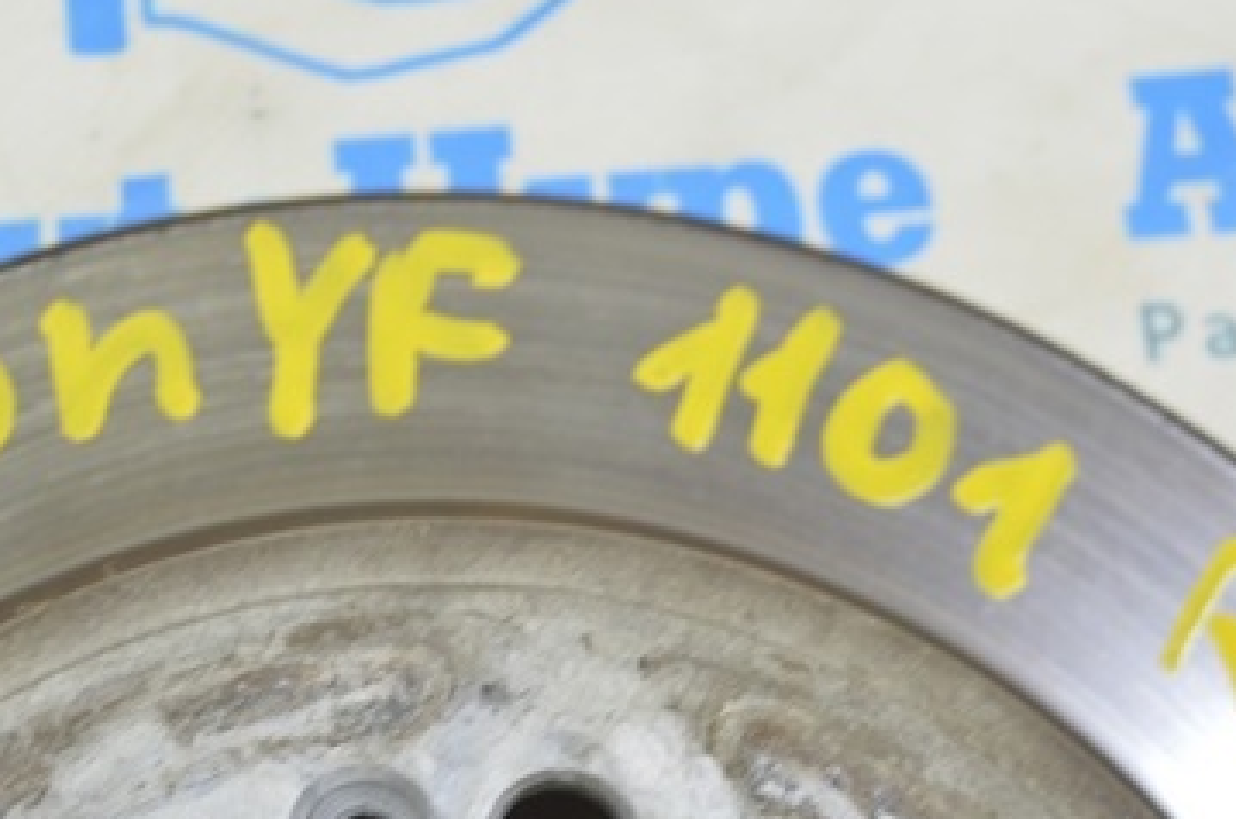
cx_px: 379
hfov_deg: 22.3
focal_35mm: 91
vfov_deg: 15.0
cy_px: 504
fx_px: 3119
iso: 400
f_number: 5.6
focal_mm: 34
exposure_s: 1/20
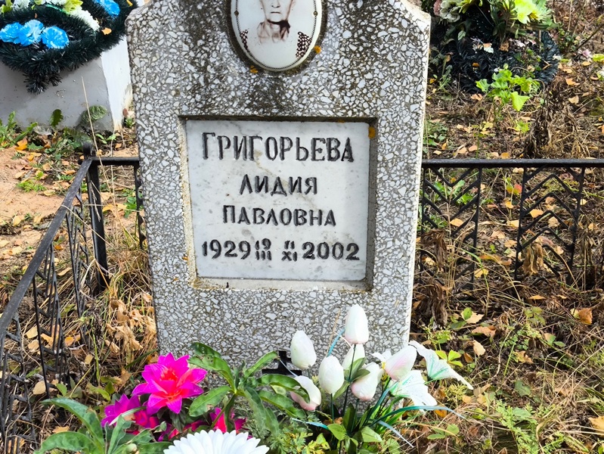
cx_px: 302
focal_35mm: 50
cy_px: 227
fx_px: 873
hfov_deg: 38.2
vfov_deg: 29.1
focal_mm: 4.71
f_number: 1.7
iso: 50
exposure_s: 1/411
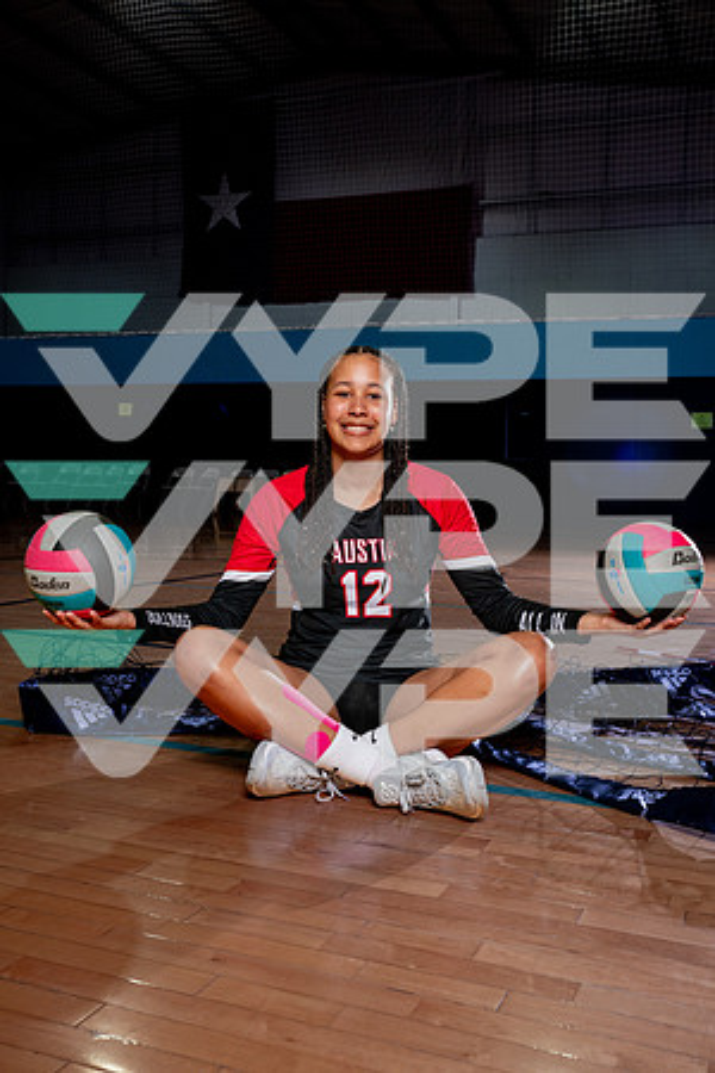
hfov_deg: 36.9
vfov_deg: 53.1
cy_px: 536
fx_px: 1072
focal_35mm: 36
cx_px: 358
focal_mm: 36
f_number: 7.1
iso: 500
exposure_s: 1/200
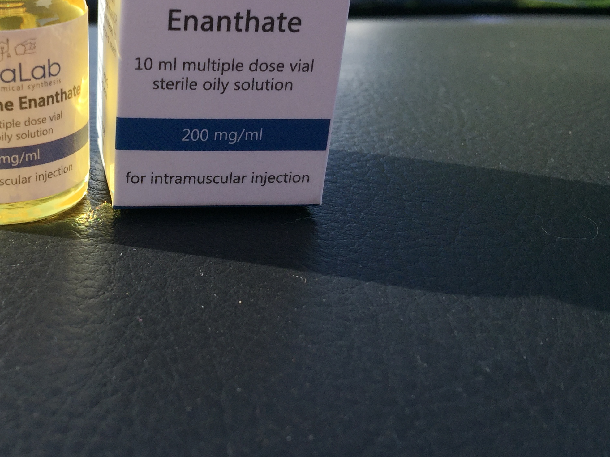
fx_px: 846
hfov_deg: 38.2
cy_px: 178
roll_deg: -3.5
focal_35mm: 48
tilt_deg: -18.0
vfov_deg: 30.2
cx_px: 126
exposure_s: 1/807
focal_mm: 4.15
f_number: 2.2
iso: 32
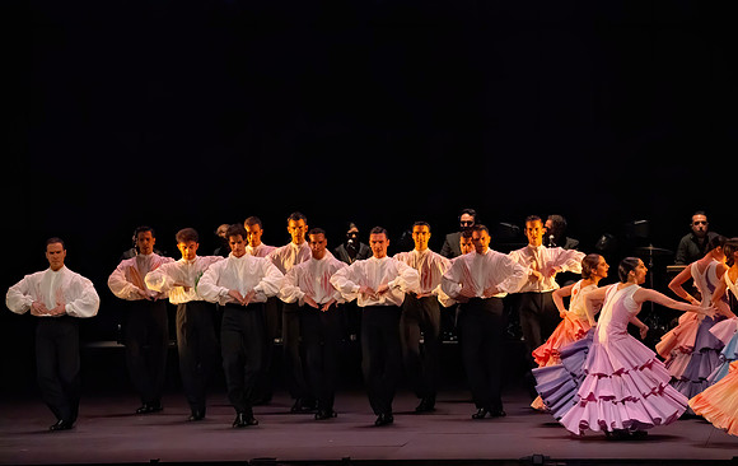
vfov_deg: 6.5
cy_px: 246
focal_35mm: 203
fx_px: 4100
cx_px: 369
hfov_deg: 10.3
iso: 20000
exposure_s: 1/400
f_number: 6.3
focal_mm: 200
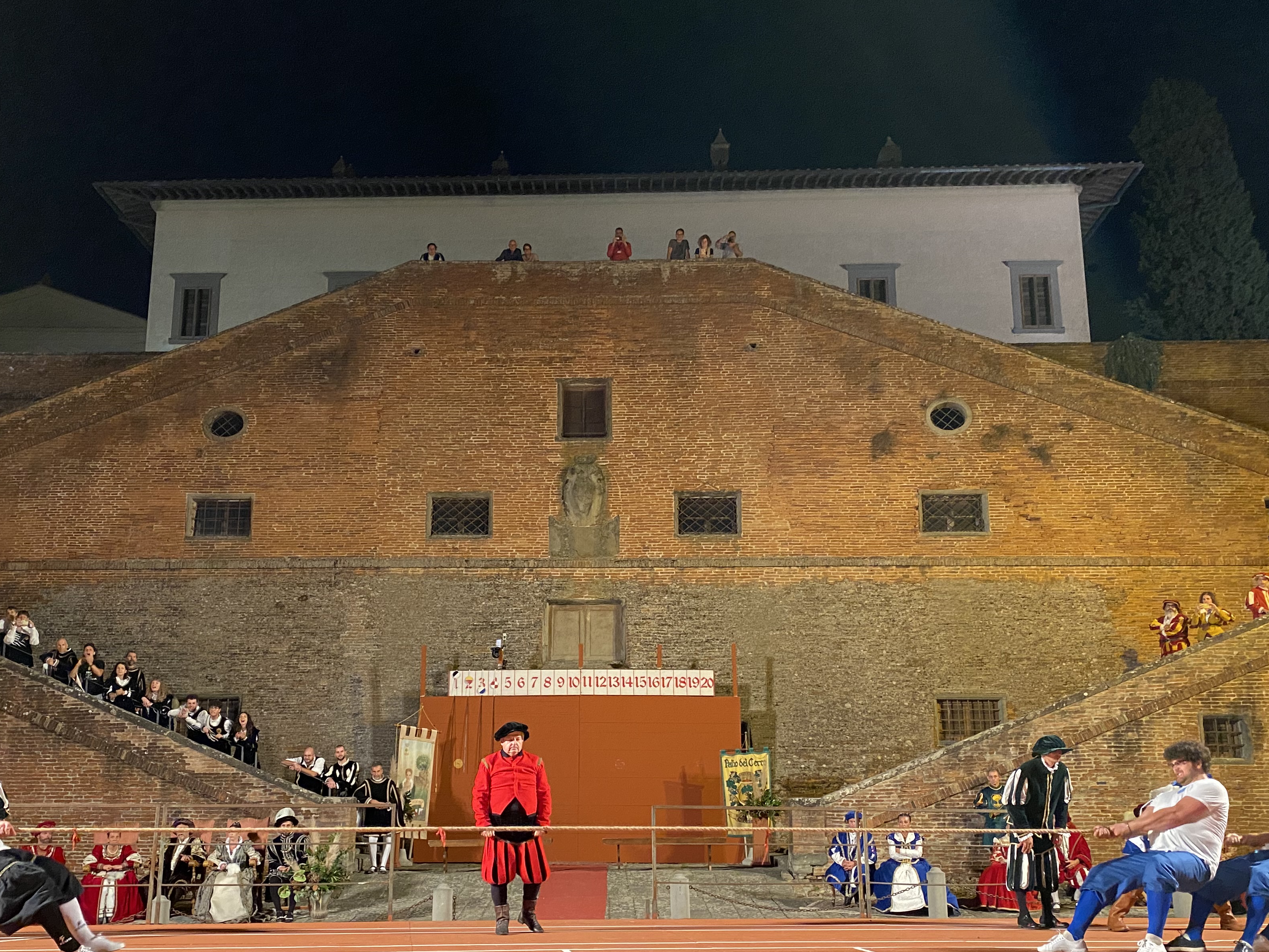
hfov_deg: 55.3
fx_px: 1210
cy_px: 588
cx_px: 577
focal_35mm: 33
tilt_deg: +10.5
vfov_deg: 42.7
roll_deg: +0.0
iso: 500
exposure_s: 1/50
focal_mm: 4.25
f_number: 1.8
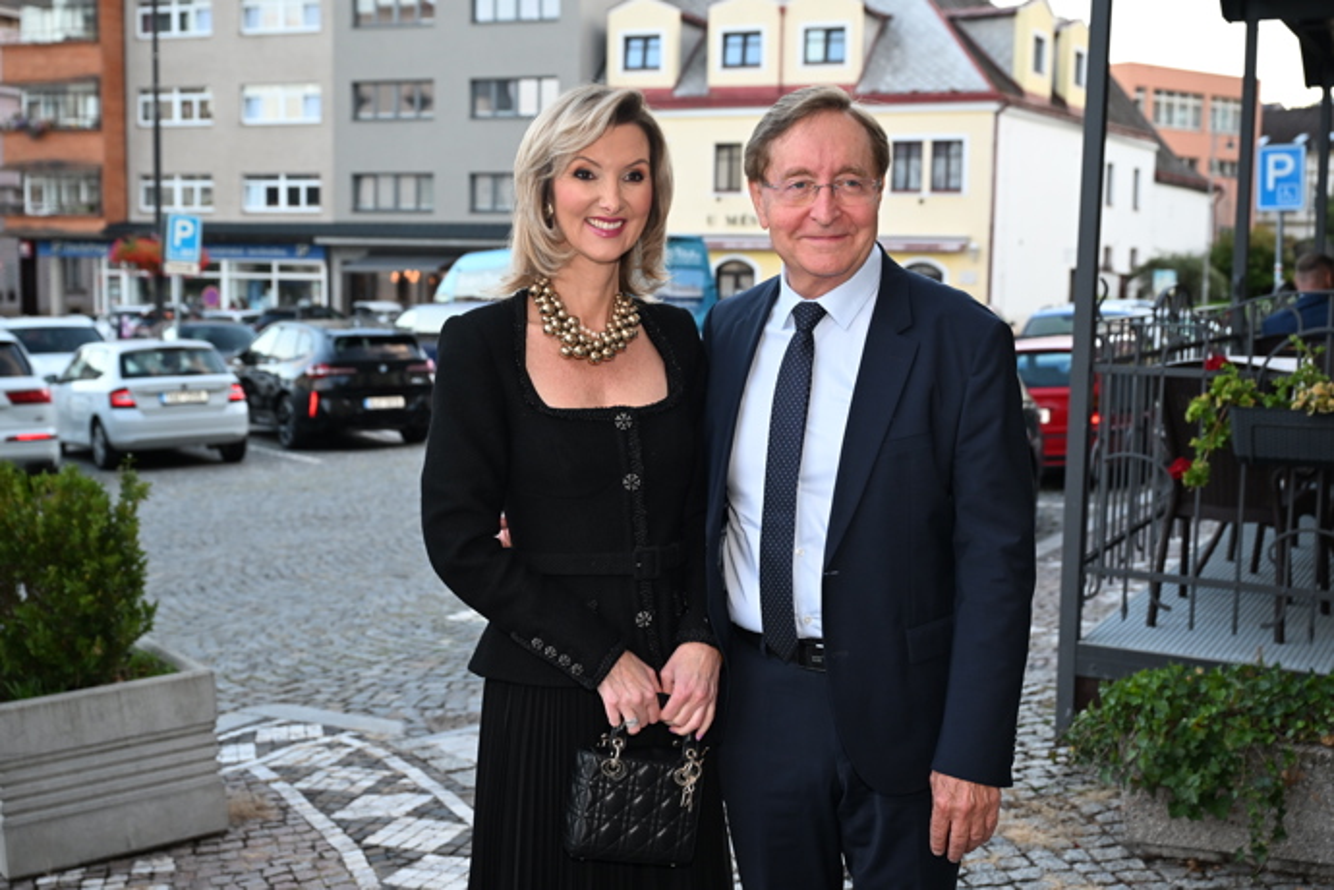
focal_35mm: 42
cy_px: 445
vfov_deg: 31.9
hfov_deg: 46.4
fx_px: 1556
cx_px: 667
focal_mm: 42
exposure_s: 1/250
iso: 1250
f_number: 4.5
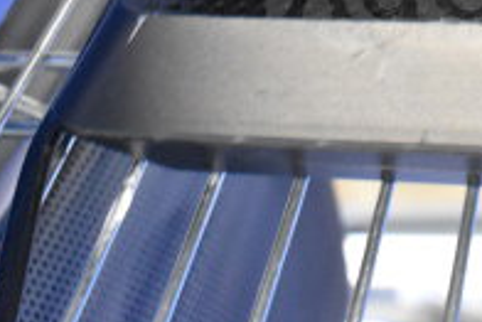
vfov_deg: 11.3
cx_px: 541
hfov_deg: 16.9
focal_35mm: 117
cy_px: -154
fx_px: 1562
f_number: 4
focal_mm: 25
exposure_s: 1/40
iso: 5600
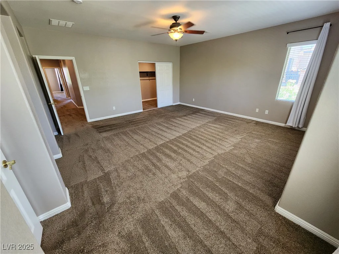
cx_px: 170
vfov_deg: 89.9
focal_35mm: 13
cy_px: 127
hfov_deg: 106.2
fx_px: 127
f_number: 2.2
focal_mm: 2.2
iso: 250
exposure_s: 1/60
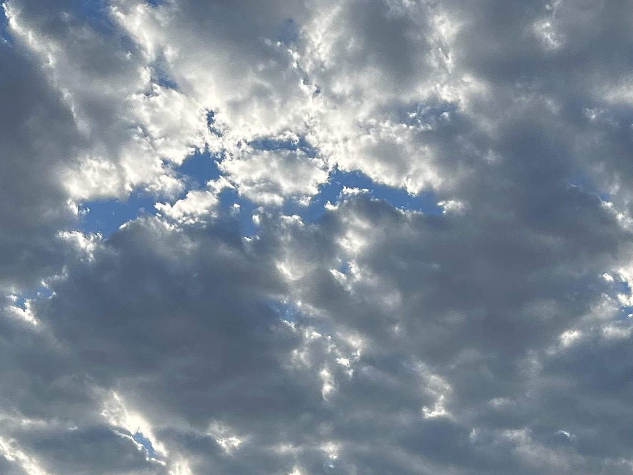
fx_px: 1390
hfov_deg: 25.3
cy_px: 663
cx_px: 480
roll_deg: +0.6
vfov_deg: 17.8
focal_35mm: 76
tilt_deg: +10.5
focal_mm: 6.86
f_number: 1.78
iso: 80
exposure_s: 1/2732
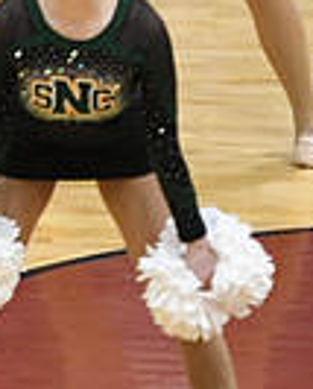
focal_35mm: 710
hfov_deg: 2.2
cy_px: -162
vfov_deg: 2.7
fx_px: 8193
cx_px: -503
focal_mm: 116
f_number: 2.8
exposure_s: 1/400
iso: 3200
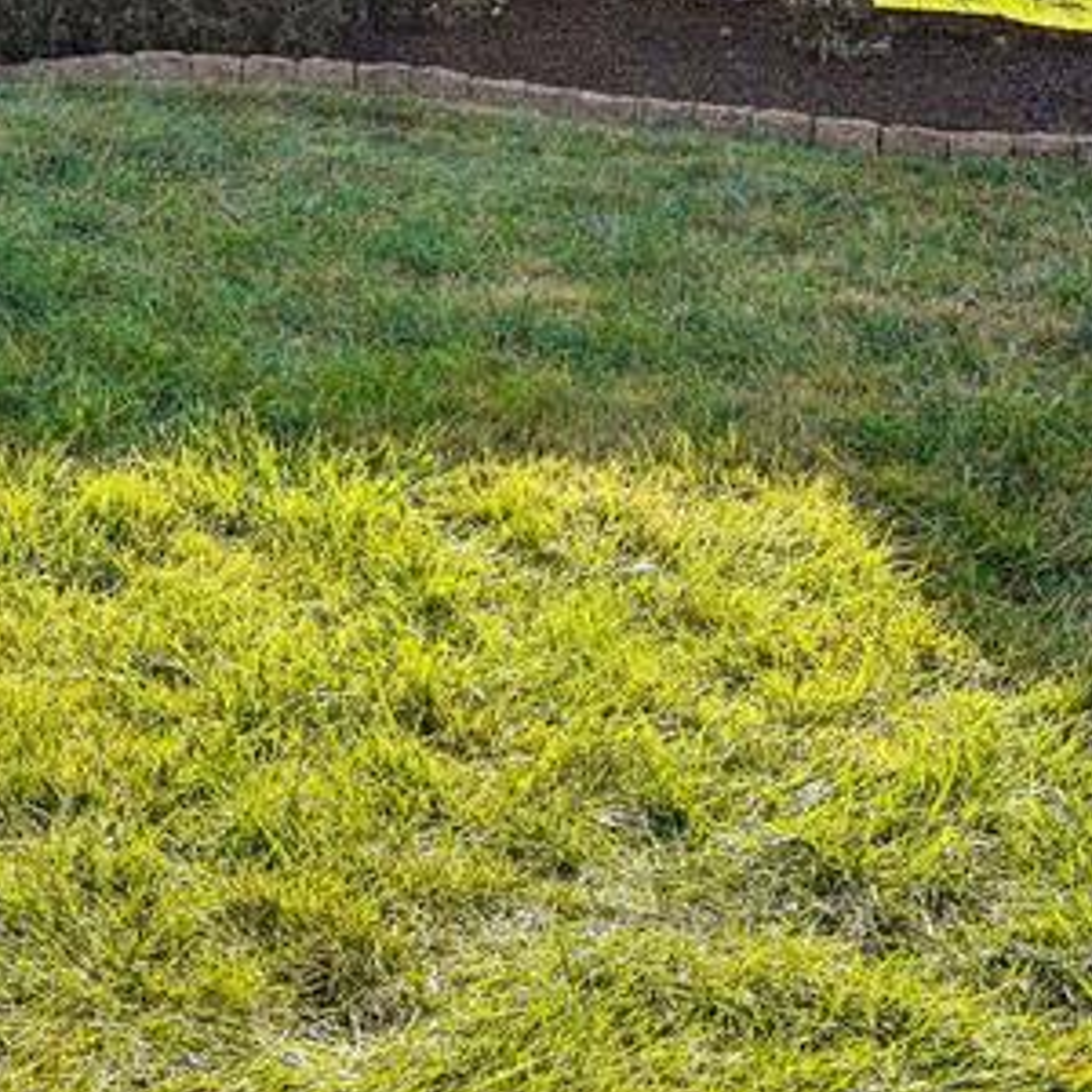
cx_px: -768
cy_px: -251
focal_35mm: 98
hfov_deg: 15.6
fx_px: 3498
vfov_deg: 16.9
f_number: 8
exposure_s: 1/4000
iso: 500
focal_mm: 24
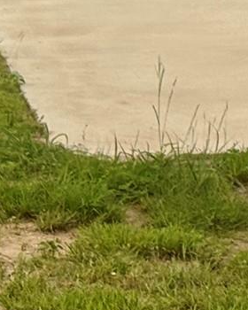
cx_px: 395
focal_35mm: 274
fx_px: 2514
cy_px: -187
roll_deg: -1.3
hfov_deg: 5.6
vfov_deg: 6.9
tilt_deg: -4.2
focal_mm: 6.76
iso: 64
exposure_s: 1/6024
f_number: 1.78
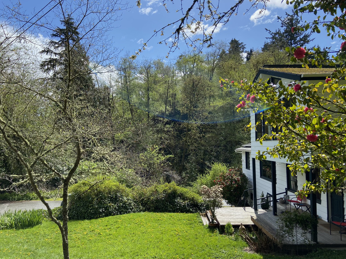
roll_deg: +0.4
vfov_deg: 53.1
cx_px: 173
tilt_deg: +1.7
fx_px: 260
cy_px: 130
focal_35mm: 26
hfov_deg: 67.3
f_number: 1.8
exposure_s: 1/2141
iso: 32
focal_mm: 4.25
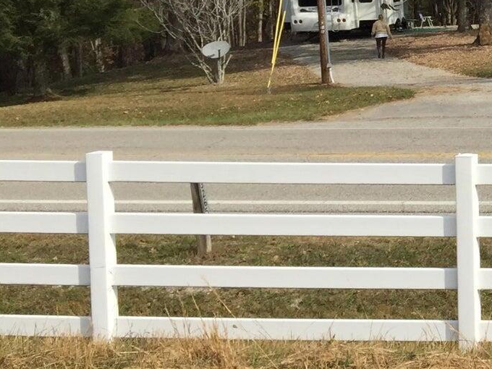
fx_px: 1293
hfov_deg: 18.8
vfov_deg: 16.0
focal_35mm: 91
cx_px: 758
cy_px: 37
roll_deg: +0.2
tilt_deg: -3.1
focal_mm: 4.15
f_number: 2.2
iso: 32
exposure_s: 1/2475
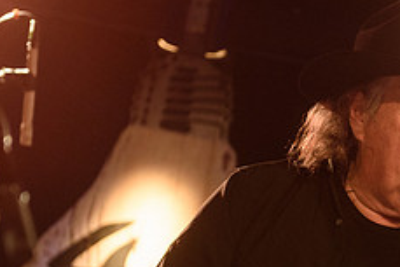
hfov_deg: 10.5
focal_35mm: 193
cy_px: 249
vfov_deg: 7.1
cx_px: 444
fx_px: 2146
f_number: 3.2
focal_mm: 70
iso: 2500
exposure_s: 1/125
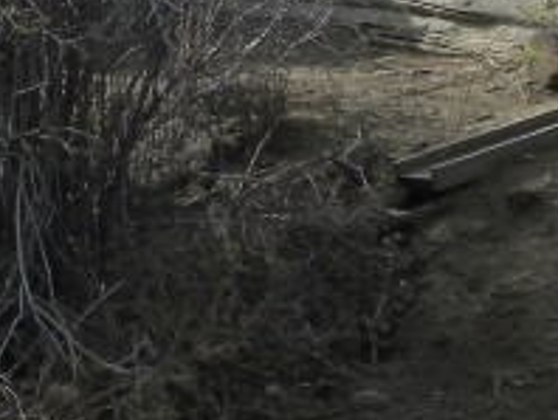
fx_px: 3083
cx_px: -73
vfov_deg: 7.8
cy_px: -20
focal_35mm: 191
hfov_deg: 10.2
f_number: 3.5
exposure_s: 1/510
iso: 64
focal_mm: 6.6
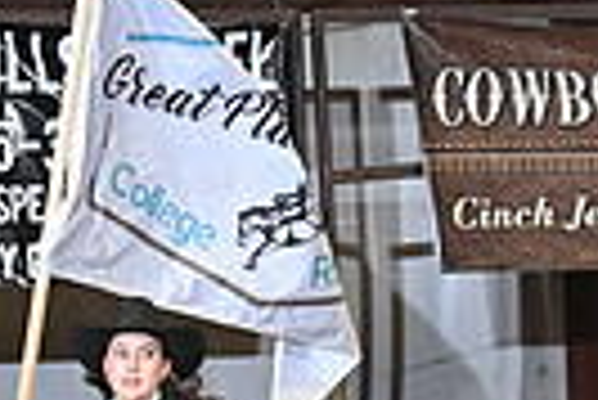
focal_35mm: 567
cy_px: 838
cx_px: 198
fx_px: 9429
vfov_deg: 2.4
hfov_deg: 3.6
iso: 3200
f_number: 2.8
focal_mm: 130
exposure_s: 1/250
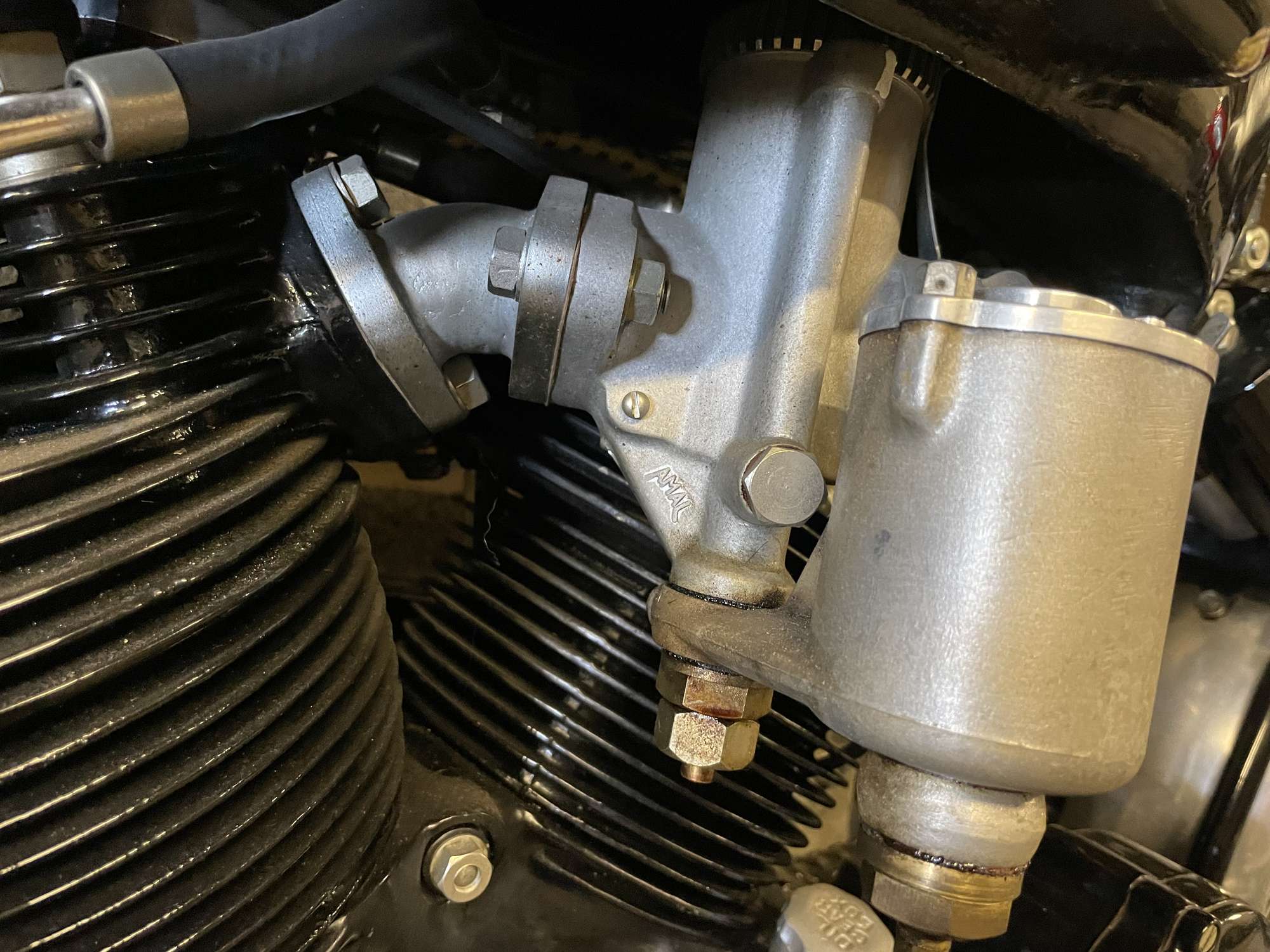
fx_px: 954
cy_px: 476
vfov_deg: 53.1
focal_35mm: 26
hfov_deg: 67.3
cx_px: 635
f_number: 1.6
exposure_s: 1/33
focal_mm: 4.2
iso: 500
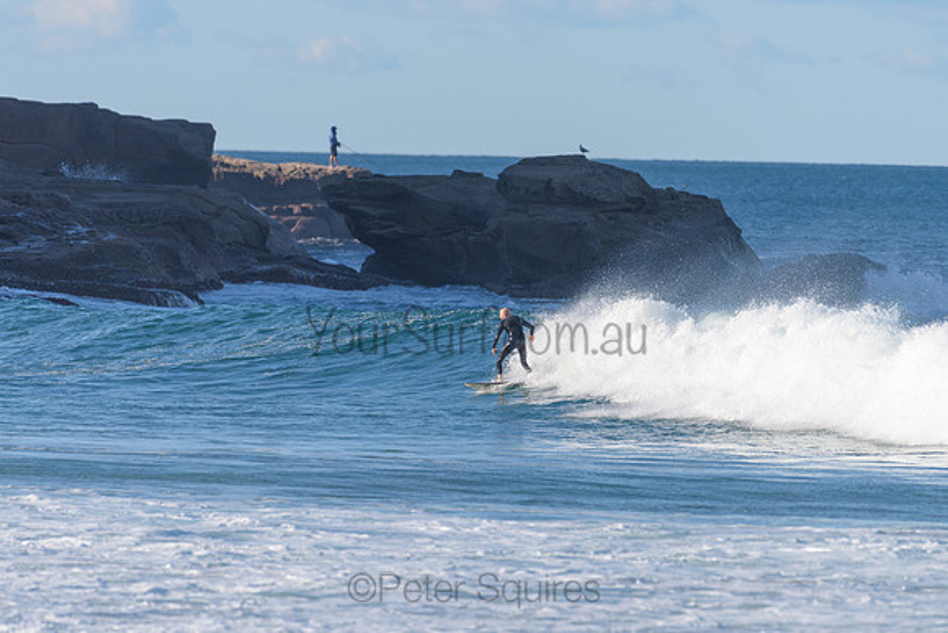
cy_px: 308
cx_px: 487
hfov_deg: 3.4
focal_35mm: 613
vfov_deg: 2.2
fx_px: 16153
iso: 180
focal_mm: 500
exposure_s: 1/2000
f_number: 5.6
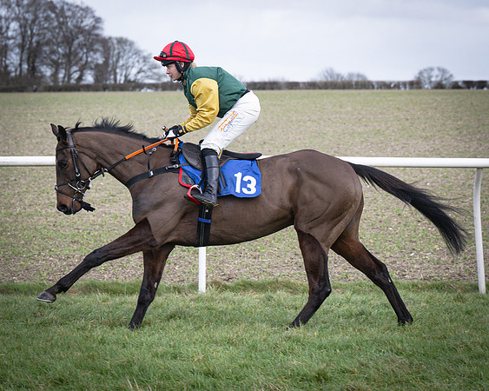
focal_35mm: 197
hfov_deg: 9.8
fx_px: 2846
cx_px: 209
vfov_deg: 7.9
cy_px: 198
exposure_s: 1/800
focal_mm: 84
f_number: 4
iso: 200
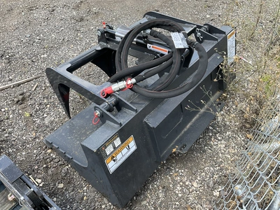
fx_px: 235
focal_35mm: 29
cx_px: 140
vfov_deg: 48.2
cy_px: 105
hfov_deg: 61.7
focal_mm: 3
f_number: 1.8
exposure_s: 1/342
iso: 25
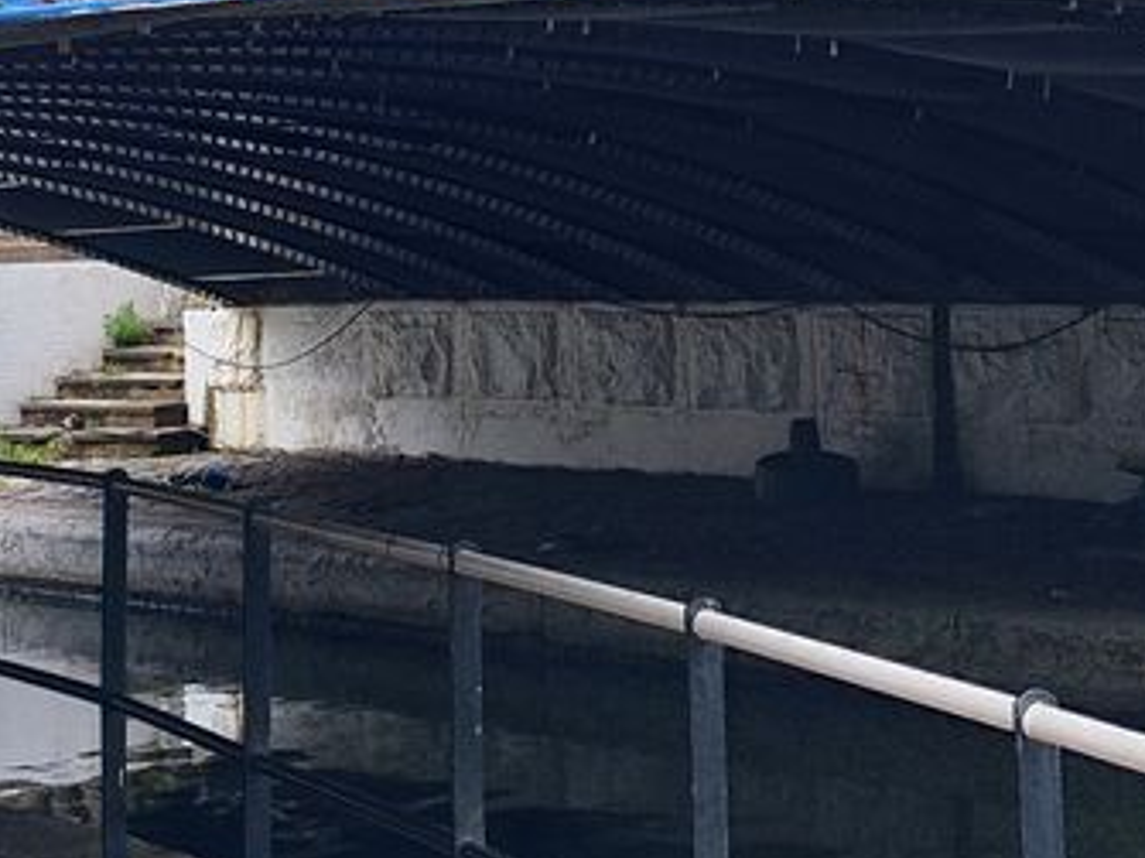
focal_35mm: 88
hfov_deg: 22.2
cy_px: -267
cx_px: 701
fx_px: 2910
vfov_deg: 15.9
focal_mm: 7.01
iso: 50
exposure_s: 1/370
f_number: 1.69
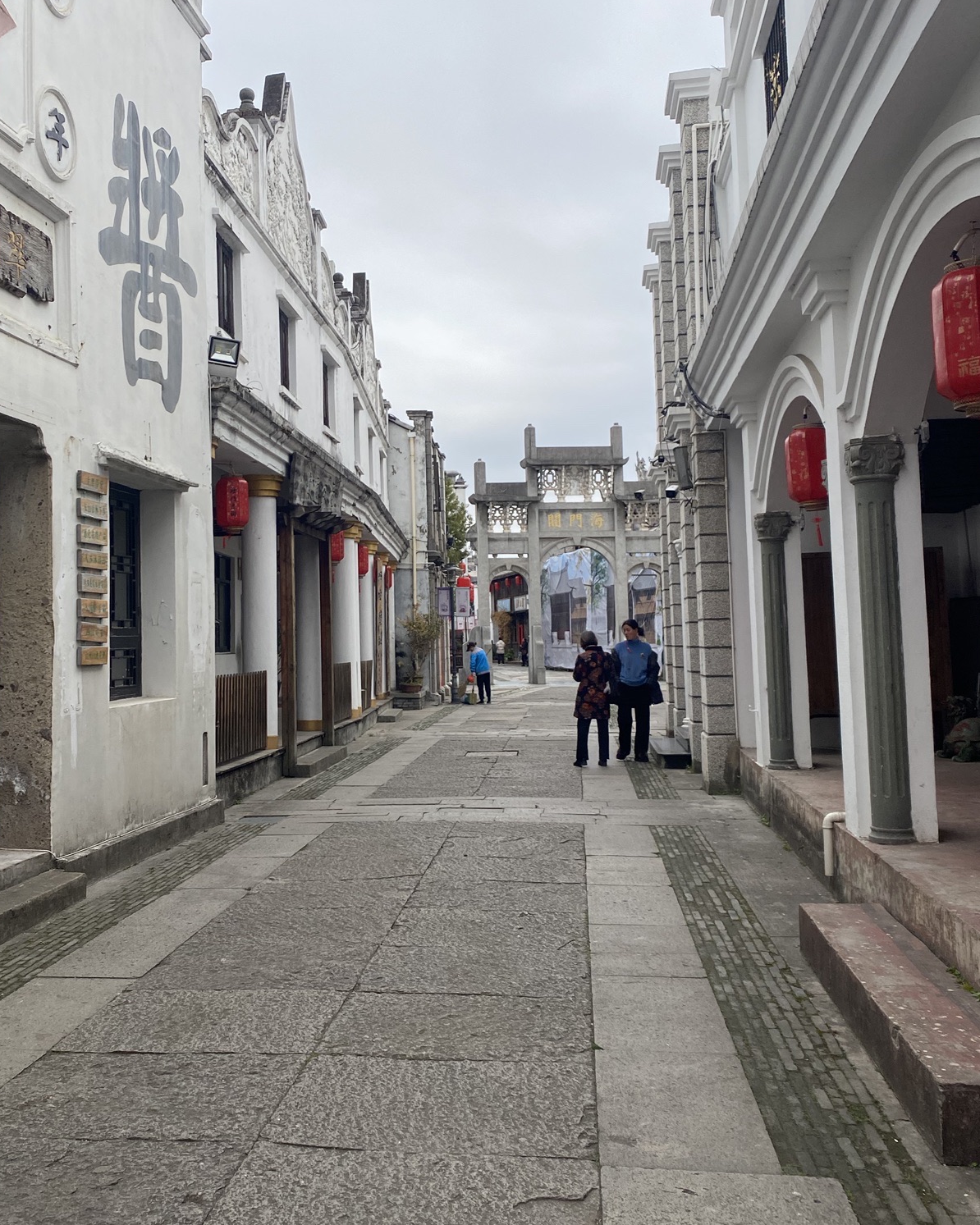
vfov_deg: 52.8
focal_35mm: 34
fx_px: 1233
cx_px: 397
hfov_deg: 43.2
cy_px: 554
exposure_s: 1/2410
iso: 32
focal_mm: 4.25
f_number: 1.8
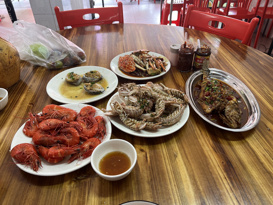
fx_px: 205
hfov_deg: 67.3
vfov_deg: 53.1
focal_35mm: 26
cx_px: 136
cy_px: 102
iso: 125
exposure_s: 1/114
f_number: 1.5
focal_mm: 5.7
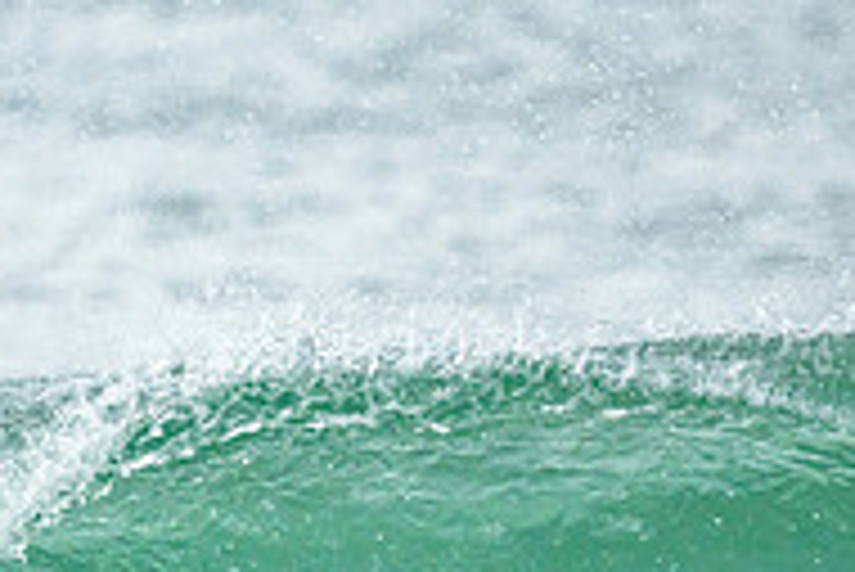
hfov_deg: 0.7
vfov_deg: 0.5
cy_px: 578
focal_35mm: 3054
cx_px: -32
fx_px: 72586
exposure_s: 1/2000
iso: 640
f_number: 6.3
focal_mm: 800
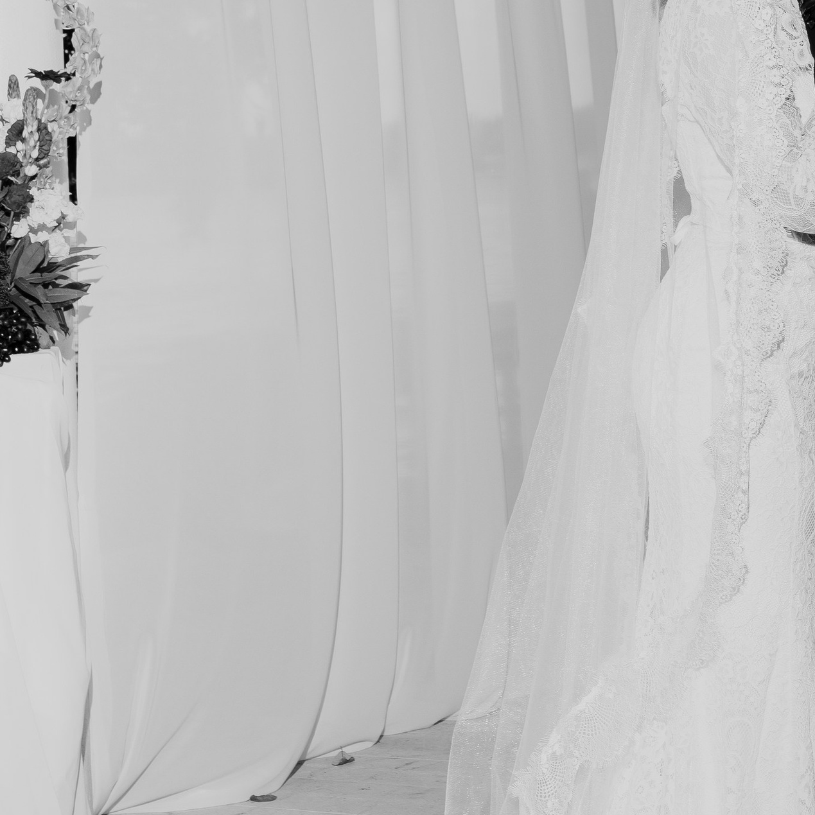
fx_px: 2397
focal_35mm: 90
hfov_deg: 19.2
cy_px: 41
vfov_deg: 18.9
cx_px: 590
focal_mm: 35
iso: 100
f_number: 10
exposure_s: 1/200
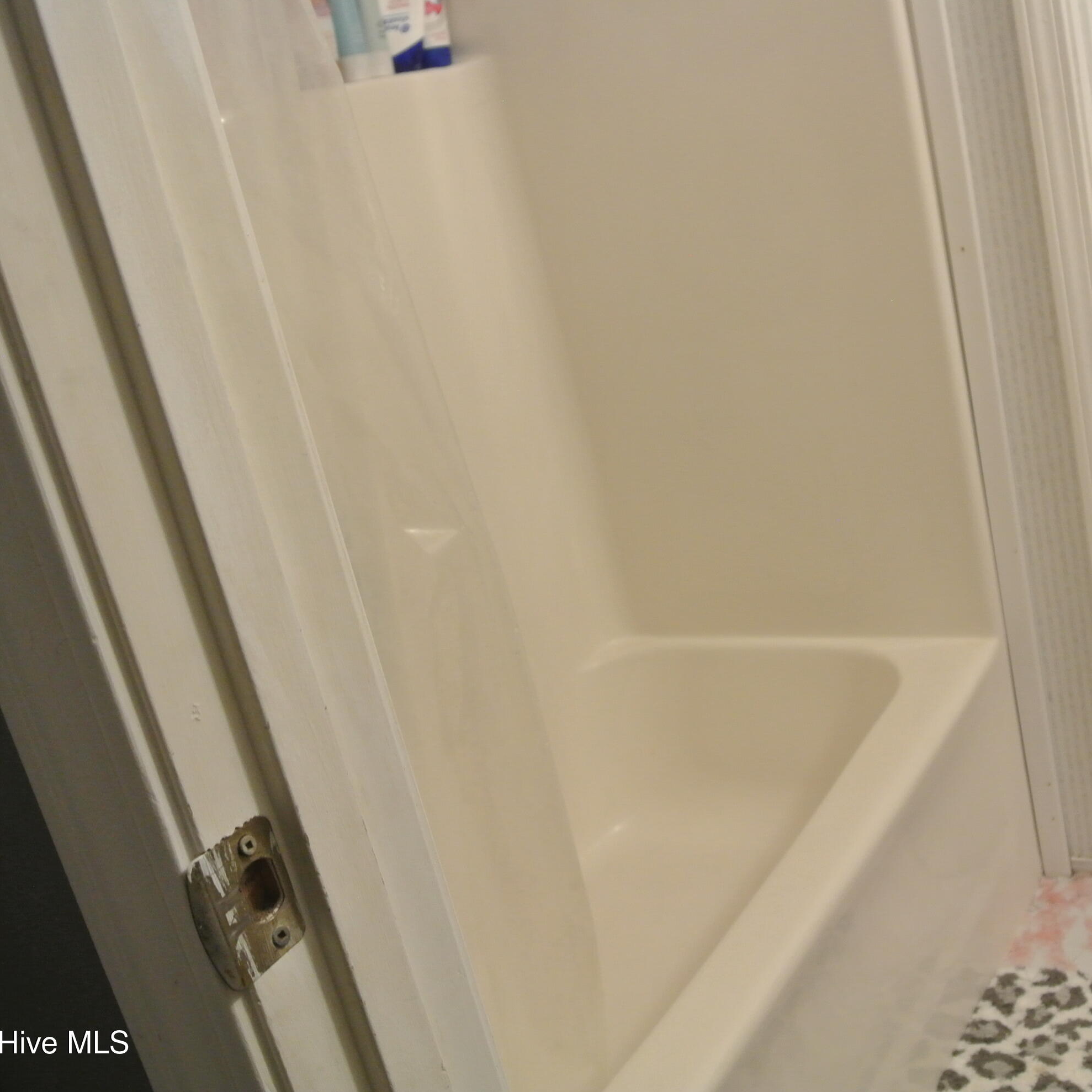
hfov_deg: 41.4
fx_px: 1428
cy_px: 539
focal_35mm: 40
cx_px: 722
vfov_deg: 41.9
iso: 800
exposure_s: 1/20
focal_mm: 11.8
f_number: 3.8
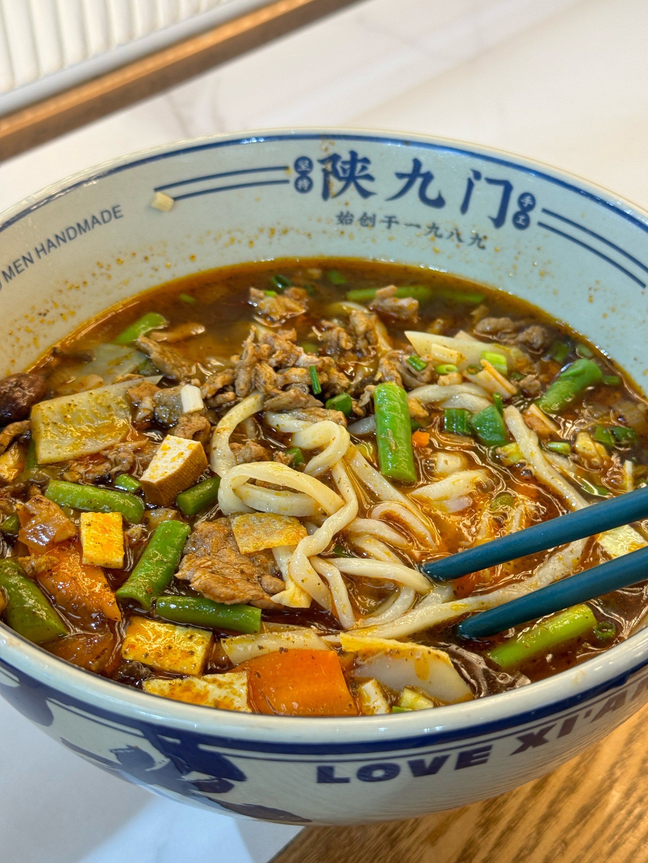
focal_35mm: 48
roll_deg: -0.2
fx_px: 1198
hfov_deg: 30.3
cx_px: 324
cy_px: 432
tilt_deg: -42.5
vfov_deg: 39.7
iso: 64
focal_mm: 6.76
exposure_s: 1/50
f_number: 1.78
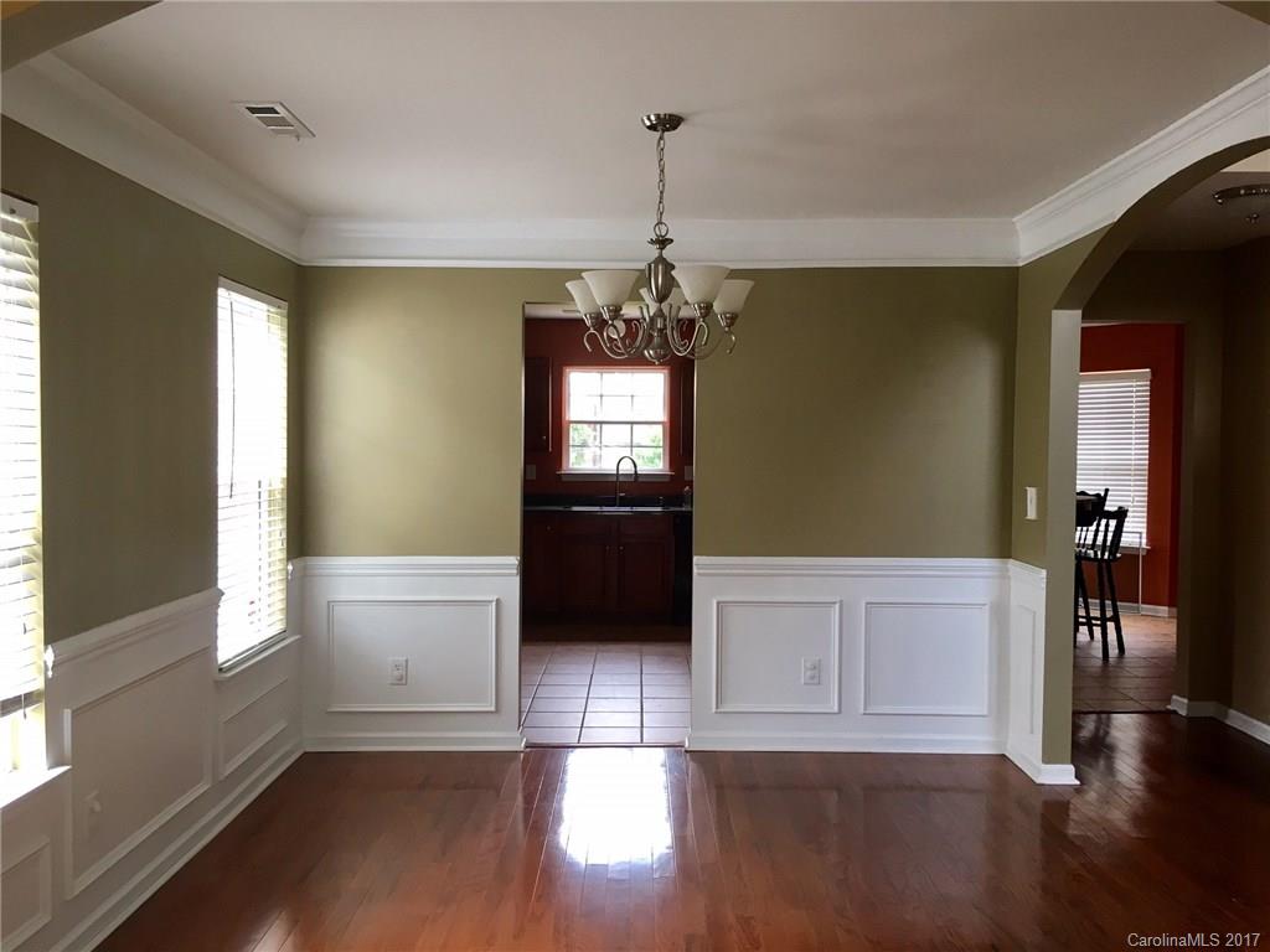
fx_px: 1064
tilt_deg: -1.8
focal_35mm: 29
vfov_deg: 48.2
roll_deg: -1.2
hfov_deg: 61.7
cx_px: 635
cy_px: 476
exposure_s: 1/30
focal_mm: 4.15
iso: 25
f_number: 2.2
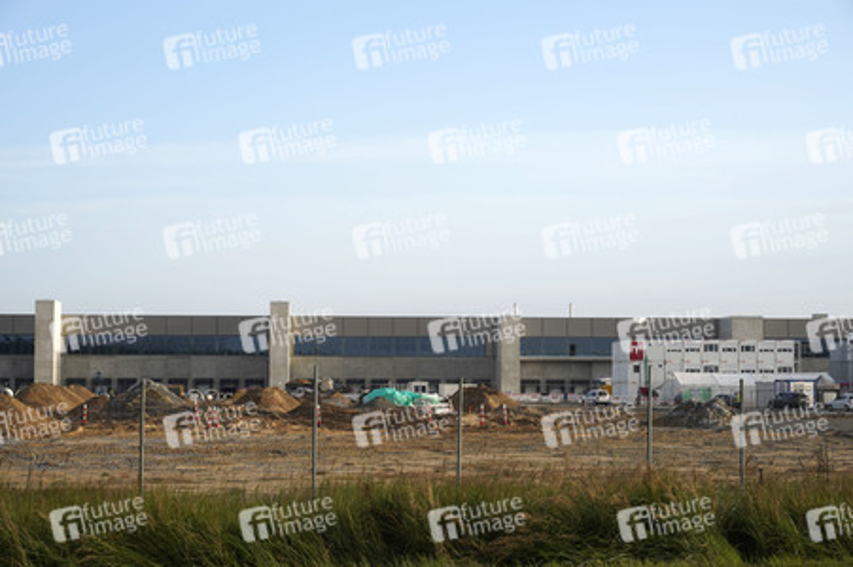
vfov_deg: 18.2
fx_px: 1776
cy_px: 284
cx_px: 426
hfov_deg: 27.0
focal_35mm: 75
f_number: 11
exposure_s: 1/320
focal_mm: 75
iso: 320
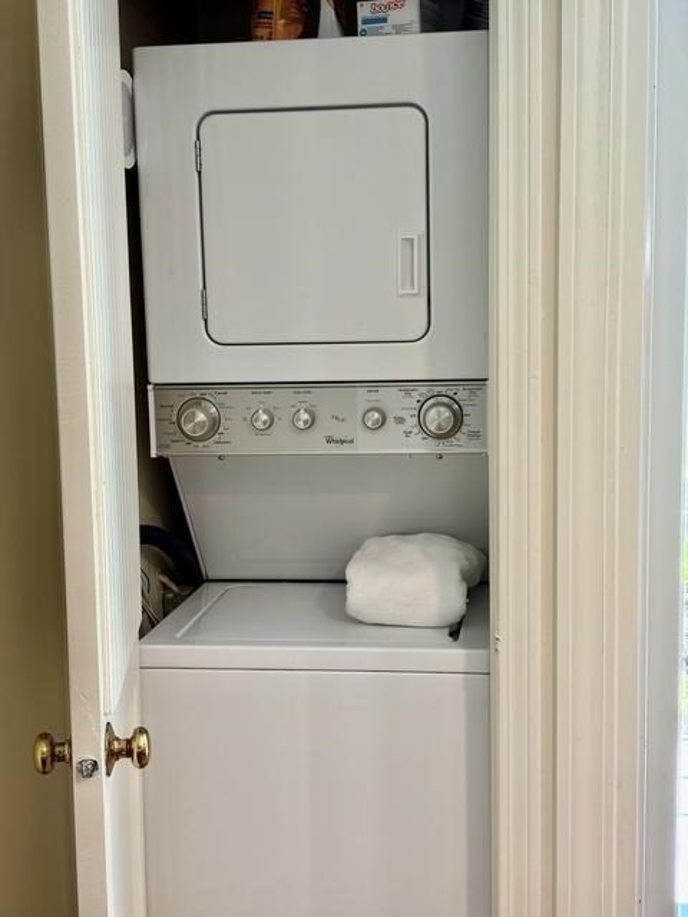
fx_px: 1378
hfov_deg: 28.0
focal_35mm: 52
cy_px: 458
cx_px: 344
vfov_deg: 36.8
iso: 64
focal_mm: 5.96
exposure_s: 1/60
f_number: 1.6
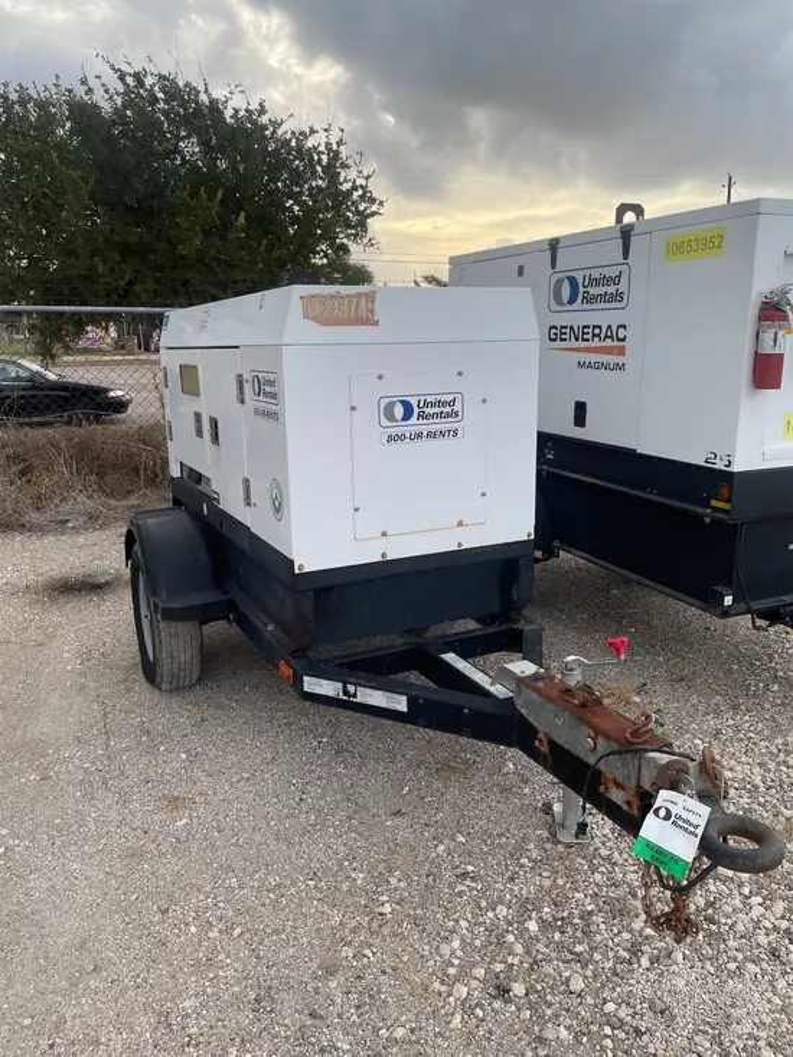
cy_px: 528
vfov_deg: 67.3
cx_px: 396
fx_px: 794
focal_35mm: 26
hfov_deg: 53.1
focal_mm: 4.2
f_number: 1.6
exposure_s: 1/785
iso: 50
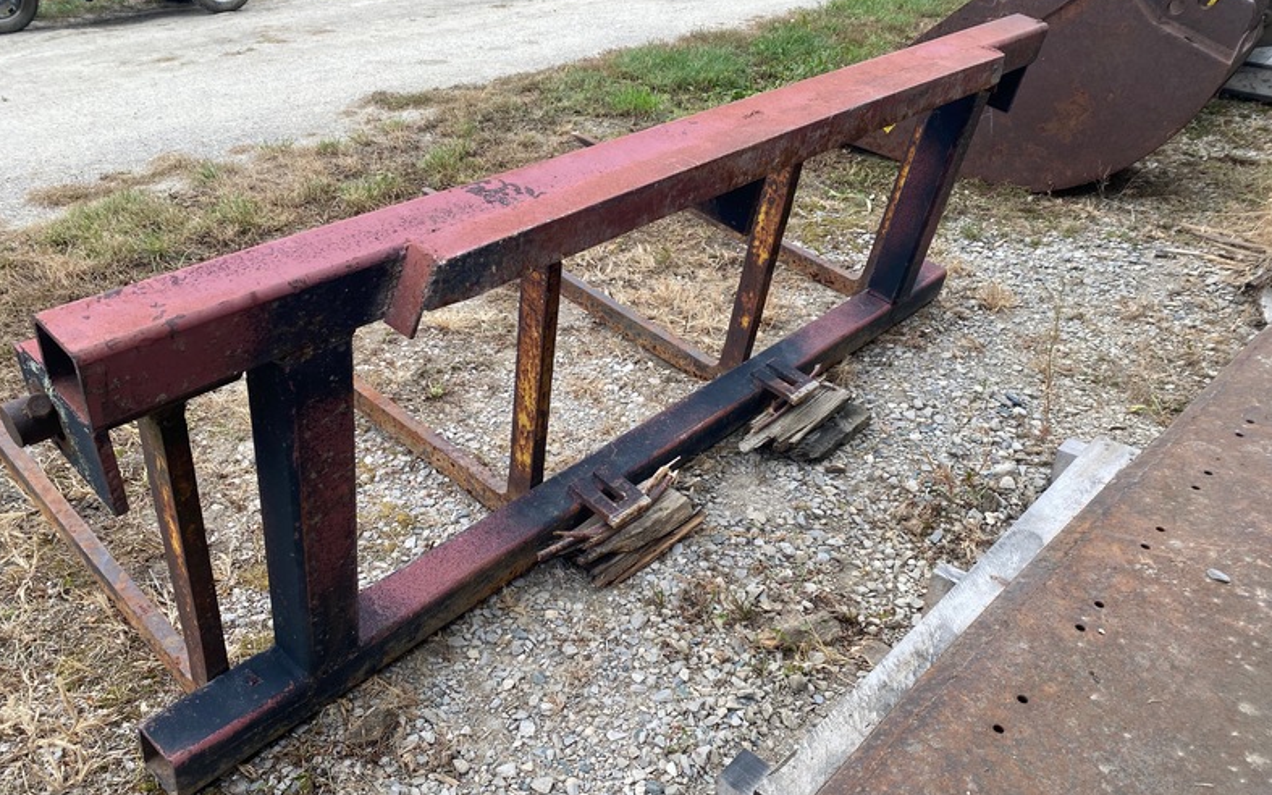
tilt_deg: -28.2
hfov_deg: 66.5
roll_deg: +0.8
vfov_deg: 44.5
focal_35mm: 28
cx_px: 630
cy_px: 412
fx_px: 971
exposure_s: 1/489
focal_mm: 4.25
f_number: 1.8
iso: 32
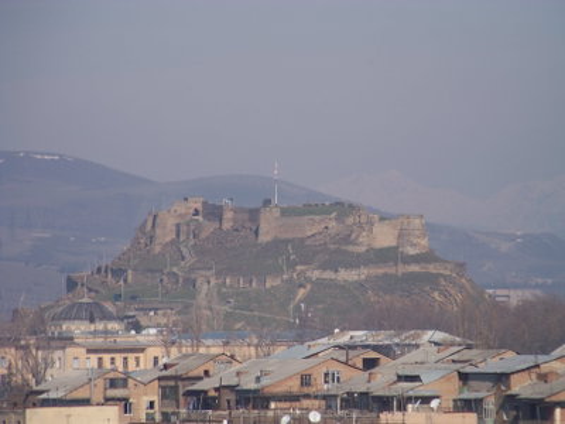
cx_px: 282
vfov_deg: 3.4
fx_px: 7051
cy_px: 212
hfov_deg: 4.6
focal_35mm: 432
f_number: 4.8
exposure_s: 1/800
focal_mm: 70.2
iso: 64
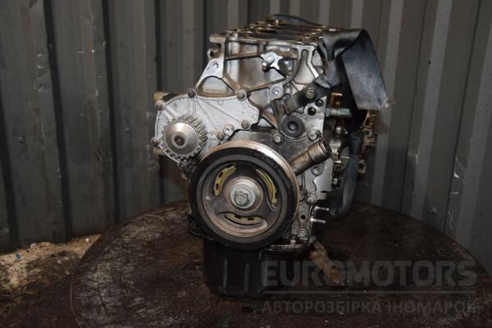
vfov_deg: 31.9
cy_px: 164
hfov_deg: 46.4
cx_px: 246
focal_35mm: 42
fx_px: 574
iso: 800
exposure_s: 1/60
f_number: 5
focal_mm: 28
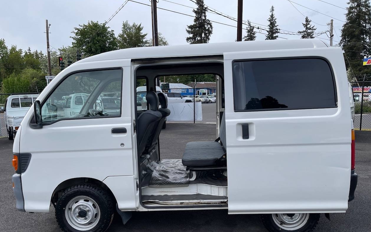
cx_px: 184
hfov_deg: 68.4
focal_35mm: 27
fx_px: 273
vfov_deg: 46.0
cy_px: 124
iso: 32
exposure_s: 1/2660
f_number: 1.6
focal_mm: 5.1
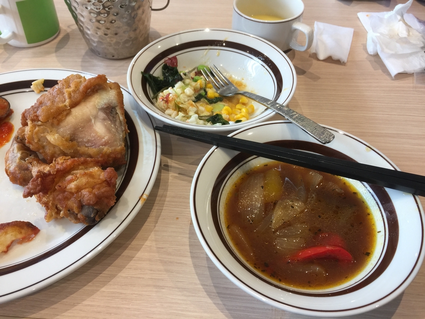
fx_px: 356
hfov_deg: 61.7
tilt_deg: -48.0
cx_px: 212
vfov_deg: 48.2
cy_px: 160
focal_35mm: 29
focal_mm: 4.15
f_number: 2.2
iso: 32
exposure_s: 1/40
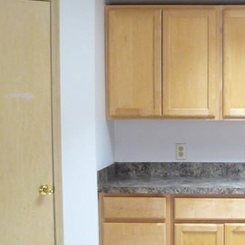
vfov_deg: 18.8
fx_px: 737
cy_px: 165
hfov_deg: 18.4
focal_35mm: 92
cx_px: 248
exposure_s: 1/8
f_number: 2.8
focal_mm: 6
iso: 200
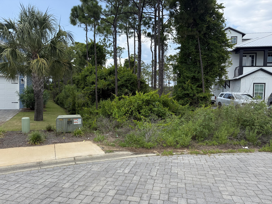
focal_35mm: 24
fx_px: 189
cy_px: 102
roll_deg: -0.6
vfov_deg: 56.8
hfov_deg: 71.6
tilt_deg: -2.4
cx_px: 136
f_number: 1.78
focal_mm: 6.76
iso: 100
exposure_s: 1/3021
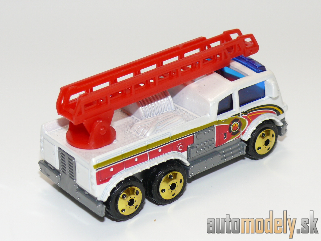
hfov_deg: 20.7
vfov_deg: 15.6
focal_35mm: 95
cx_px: 160
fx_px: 881
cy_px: 120
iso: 100
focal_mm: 12.8
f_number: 4
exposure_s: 1/30
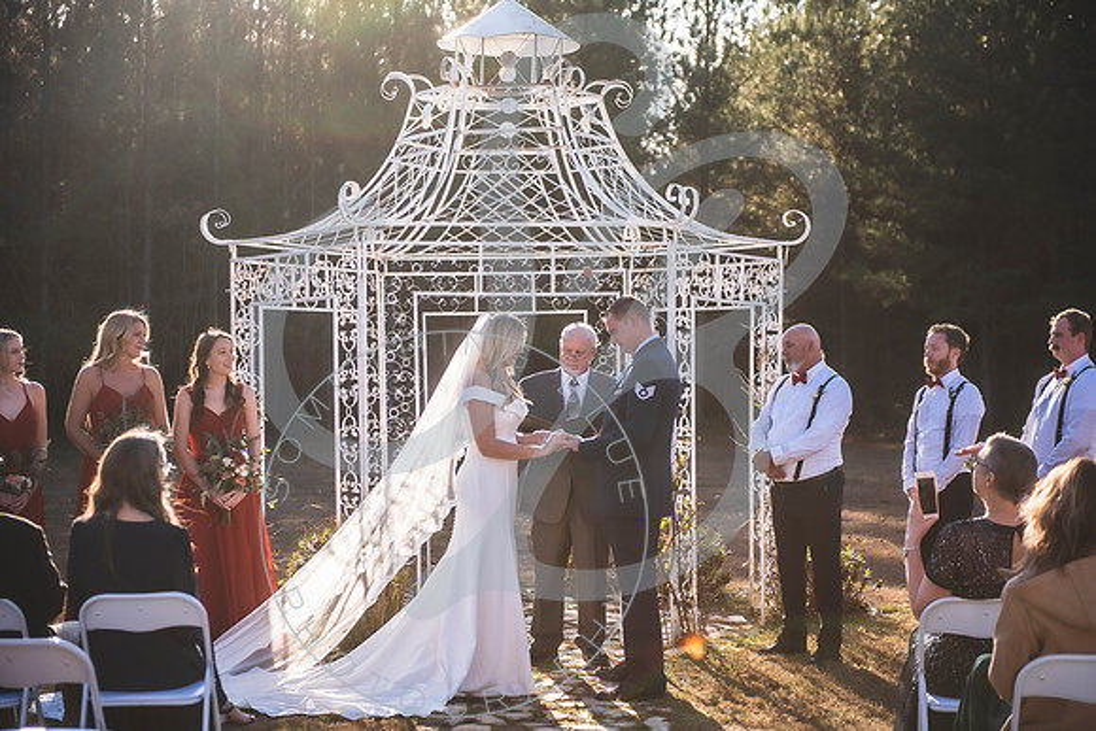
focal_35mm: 71
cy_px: 366
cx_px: 553
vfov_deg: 19.2
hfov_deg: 28.4
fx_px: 2165
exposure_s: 1/1250
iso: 100
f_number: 2.8
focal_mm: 70
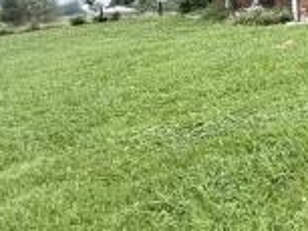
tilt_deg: +4.4
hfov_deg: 21.1
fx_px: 543
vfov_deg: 22.4
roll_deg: +2.2
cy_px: -36
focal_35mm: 61
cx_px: 557
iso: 64
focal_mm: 2.22
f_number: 2.2
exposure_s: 1/203
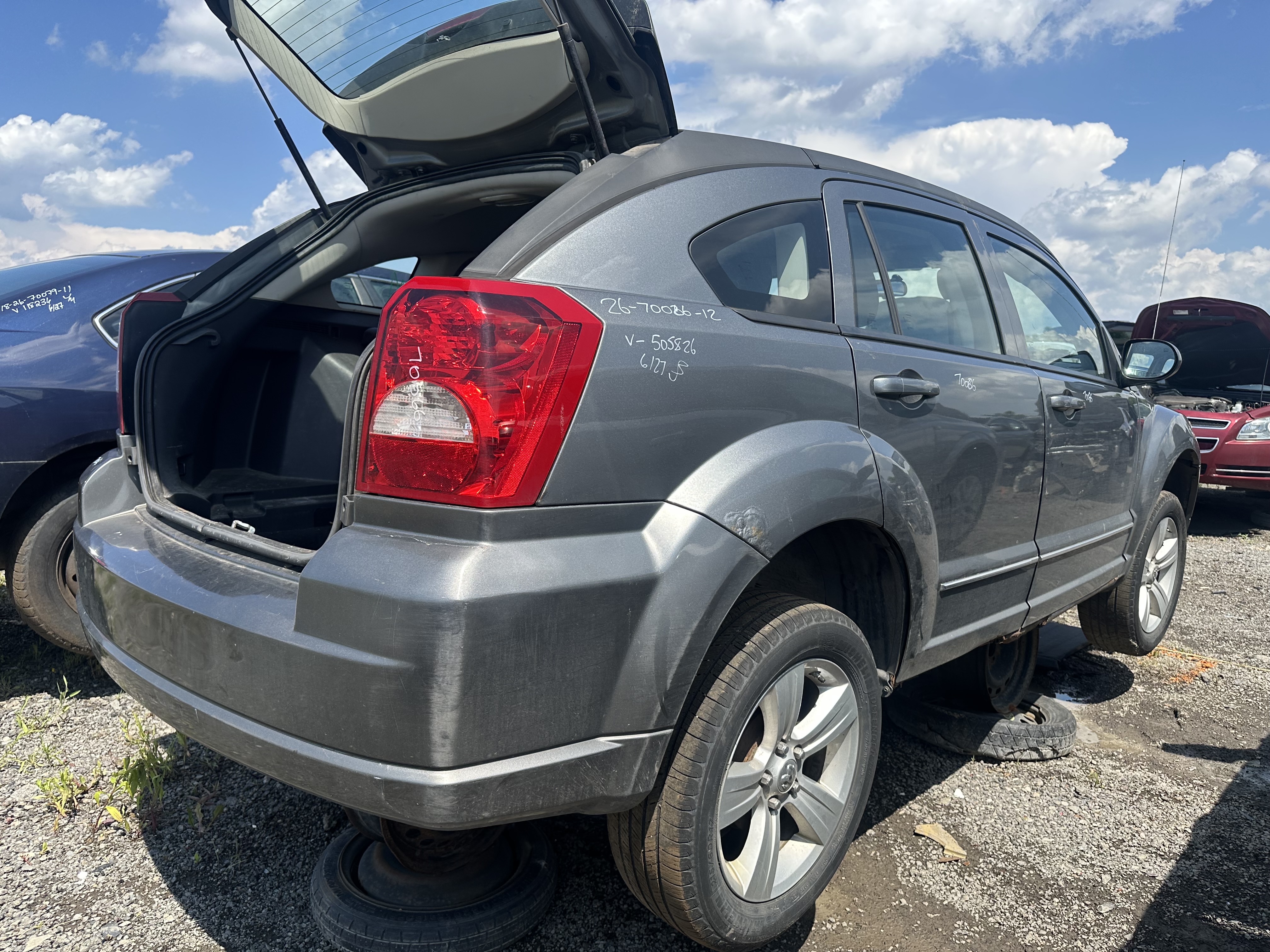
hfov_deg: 71.6
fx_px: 881
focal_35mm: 24
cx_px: 635
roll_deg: -3.7
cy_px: 476
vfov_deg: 56.8
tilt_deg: -6.1
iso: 80
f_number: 1.78
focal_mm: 6.86
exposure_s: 1/2967
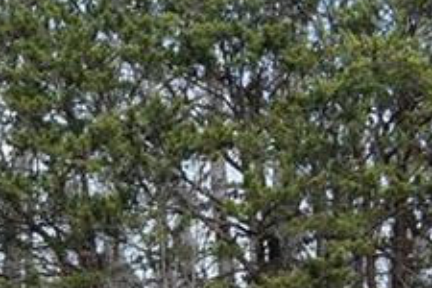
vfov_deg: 10.5
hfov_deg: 14.4
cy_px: 501
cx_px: -380
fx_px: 1476
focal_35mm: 123
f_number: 8
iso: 200
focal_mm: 18
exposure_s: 1/250
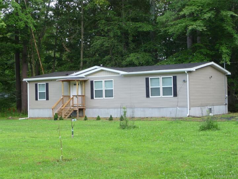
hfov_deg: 29.8
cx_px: 119
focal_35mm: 65
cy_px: 90
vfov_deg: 22.6
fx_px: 447
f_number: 4.2
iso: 100
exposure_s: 1/50
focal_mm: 8
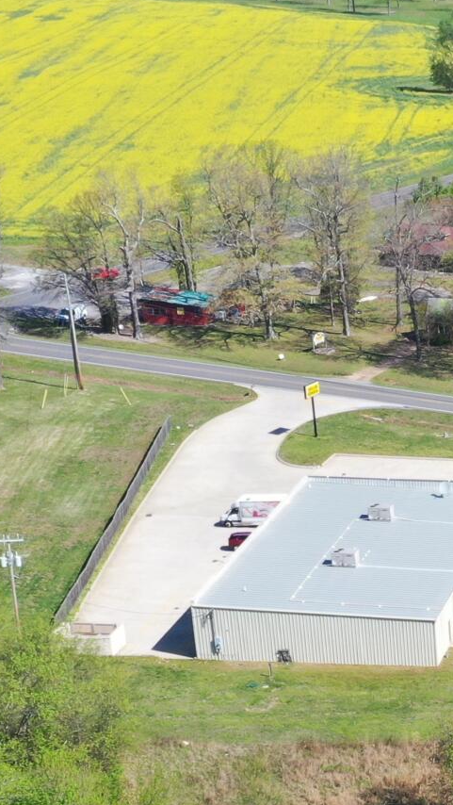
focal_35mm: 103
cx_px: 904
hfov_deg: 10.8
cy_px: 906
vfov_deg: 19.8
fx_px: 2197
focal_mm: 10.26
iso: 100
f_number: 8
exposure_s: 1/160
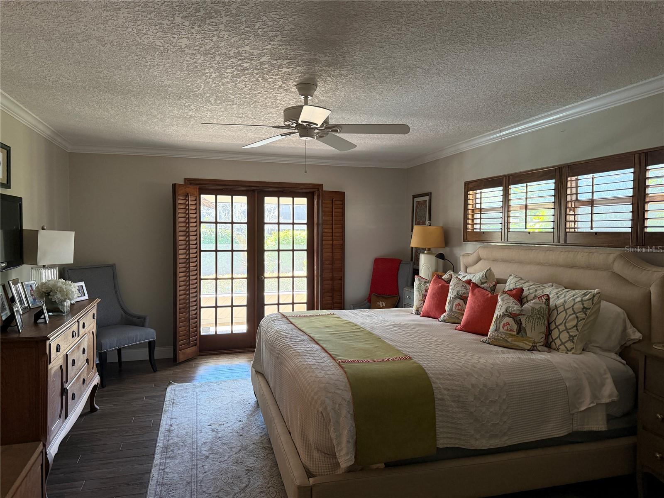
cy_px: 249
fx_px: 460
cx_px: 332
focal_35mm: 24
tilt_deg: -1.1
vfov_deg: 56.8
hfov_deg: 71.6
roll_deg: -0.4
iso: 320
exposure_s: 1/60
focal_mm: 6.76
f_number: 1.78
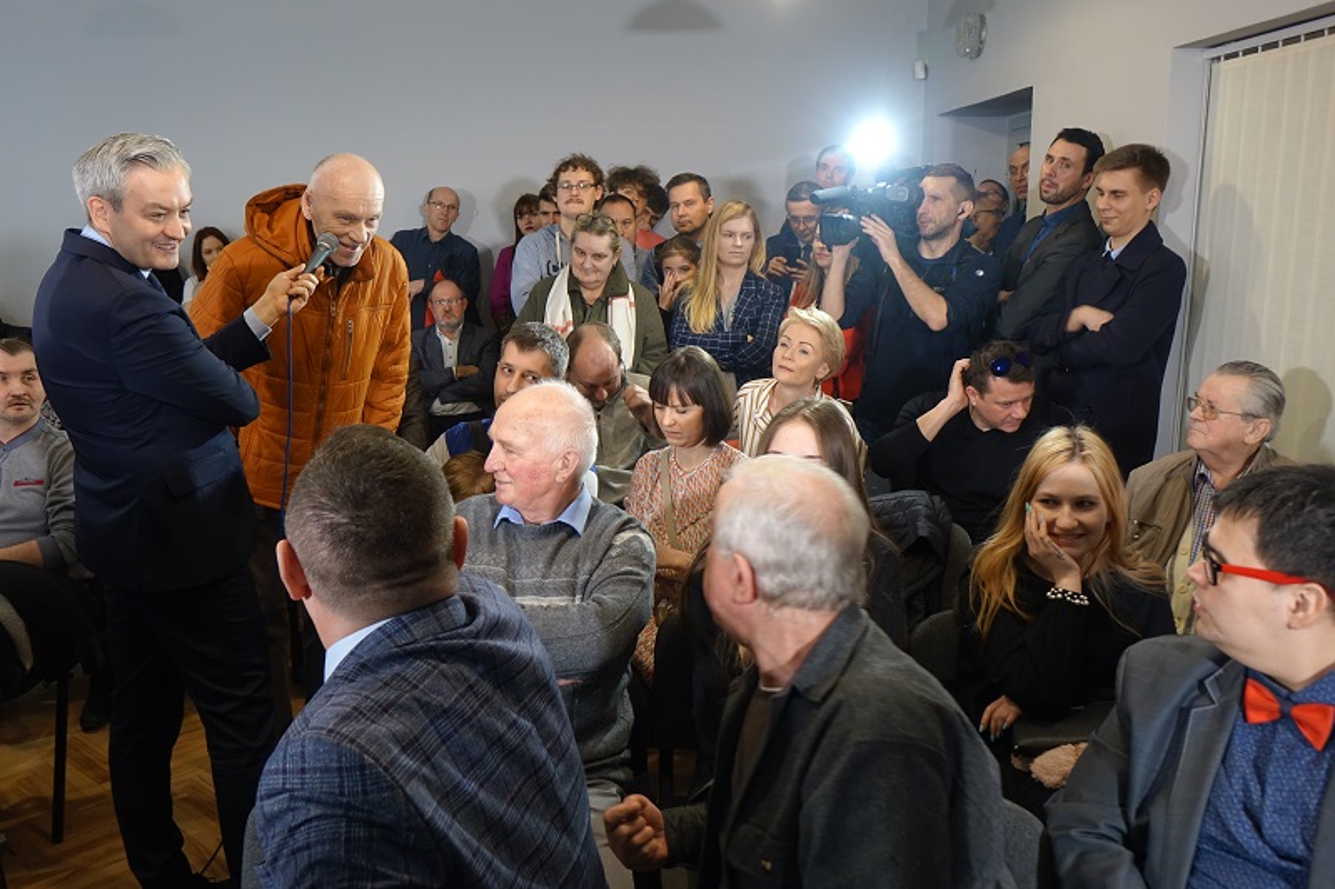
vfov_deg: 42.3
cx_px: 668
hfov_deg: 60.3
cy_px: 444
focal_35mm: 31
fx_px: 1149
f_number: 2.8
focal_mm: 11.35
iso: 500
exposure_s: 1/40
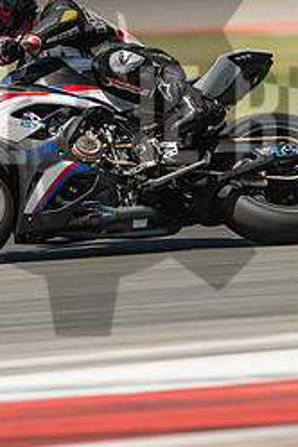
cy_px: 118
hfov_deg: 2.0
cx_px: 83
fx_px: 8666
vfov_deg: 3.0
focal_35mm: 698
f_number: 2.5
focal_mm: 200
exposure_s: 1/250
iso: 160
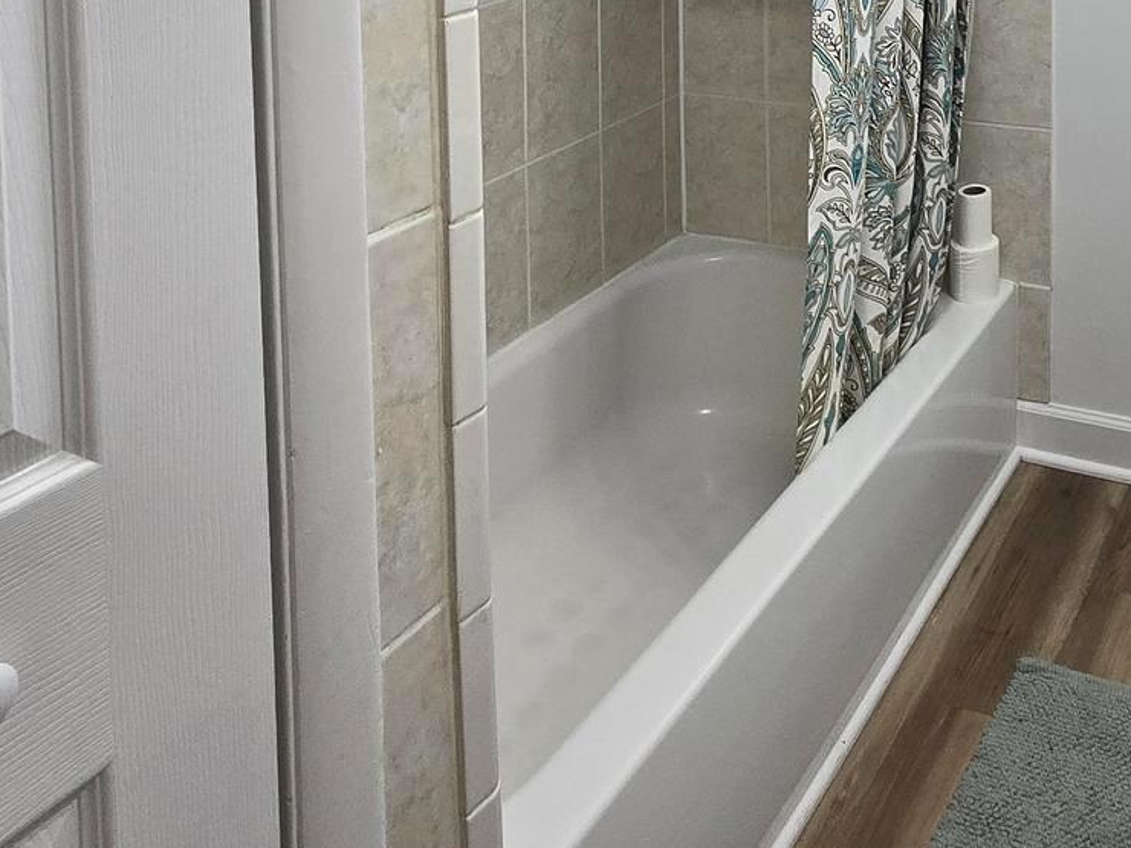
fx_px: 1176
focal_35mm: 36
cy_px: -209
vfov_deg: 31.9
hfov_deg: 47.1
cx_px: 980
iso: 80
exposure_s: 1/120
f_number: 2.2
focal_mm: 2.2
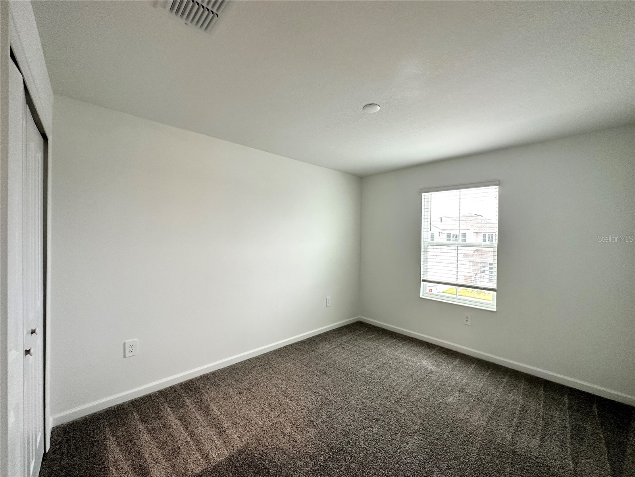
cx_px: 318
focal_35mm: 14
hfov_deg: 102.1
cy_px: 238
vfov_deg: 85.7
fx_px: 257
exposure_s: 1/60
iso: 160
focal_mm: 2.22
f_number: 2.2
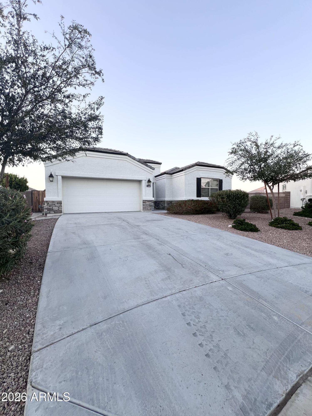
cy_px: 208
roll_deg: +0.3
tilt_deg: -1.2
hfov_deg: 89.9
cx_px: 156
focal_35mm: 13
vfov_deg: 106.2
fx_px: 156
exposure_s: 1/99
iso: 32
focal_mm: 1.57
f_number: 1.8
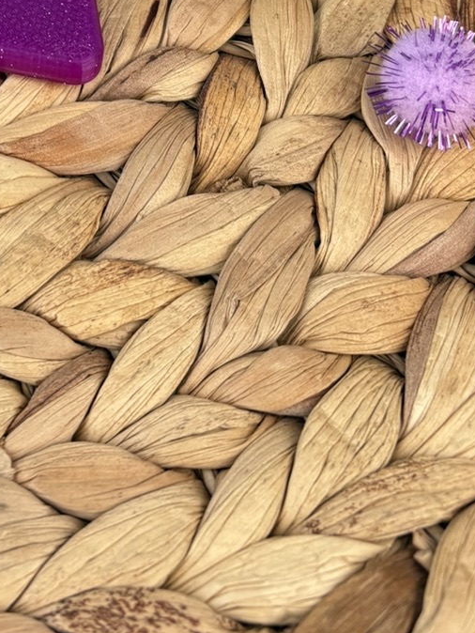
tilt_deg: -49.2
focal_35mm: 79
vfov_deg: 22.7
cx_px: -113
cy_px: -125
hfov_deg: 17.7
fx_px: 1444
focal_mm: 5.96
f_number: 1.6
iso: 32
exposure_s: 1/121
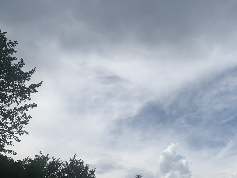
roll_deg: +9.8
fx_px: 260
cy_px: 104
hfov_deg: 48.6
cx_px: 146
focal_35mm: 38
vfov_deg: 37.6
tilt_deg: +36.7
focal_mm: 4.25
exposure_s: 1/5128
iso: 25
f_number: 1.8
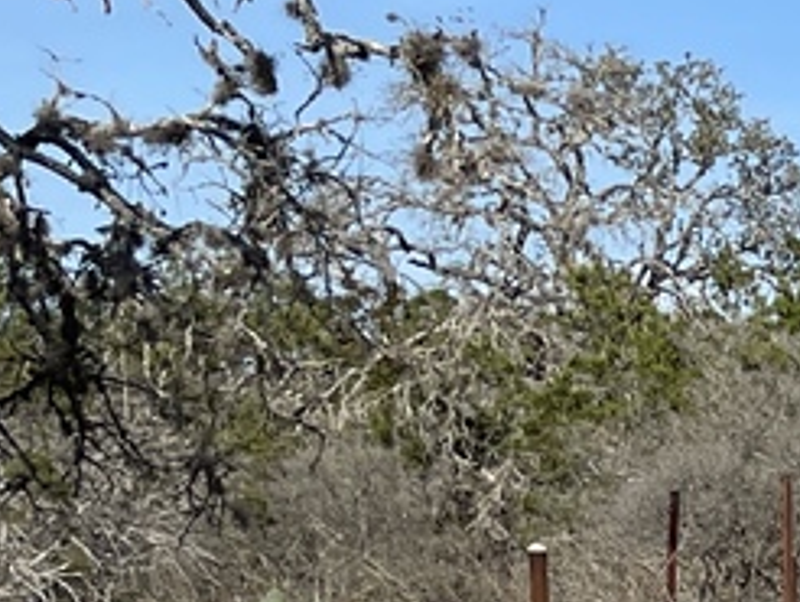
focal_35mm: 152
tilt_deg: -5.4
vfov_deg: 9.4
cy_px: 989
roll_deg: +0.9
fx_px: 3516
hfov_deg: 10.5
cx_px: 2114
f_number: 1.6
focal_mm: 4.2
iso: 32
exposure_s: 1/4292
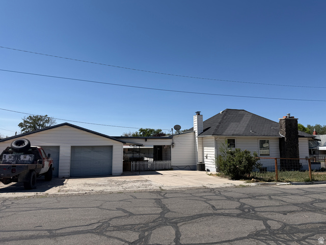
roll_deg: -0.3
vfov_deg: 56.8
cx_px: 163
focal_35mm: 24
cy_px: 122
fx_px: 226
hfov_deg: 71.6
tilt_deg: +5.7
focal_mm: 6.76
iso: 80
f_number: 1.78
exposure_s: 1/6711
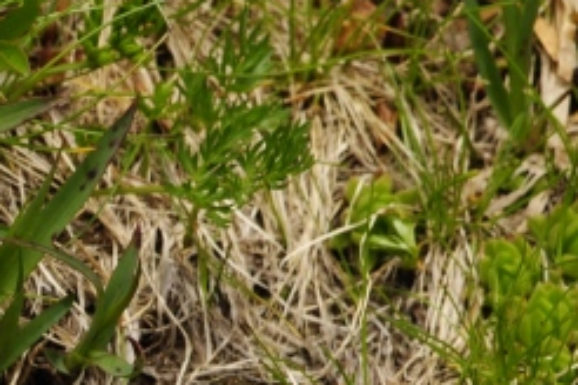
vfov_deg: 3.3
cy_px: 622
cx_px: -197
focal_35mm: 416
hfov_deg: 4.9
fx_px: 6673
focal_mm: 85
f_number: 9
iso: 100
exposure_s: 1/200
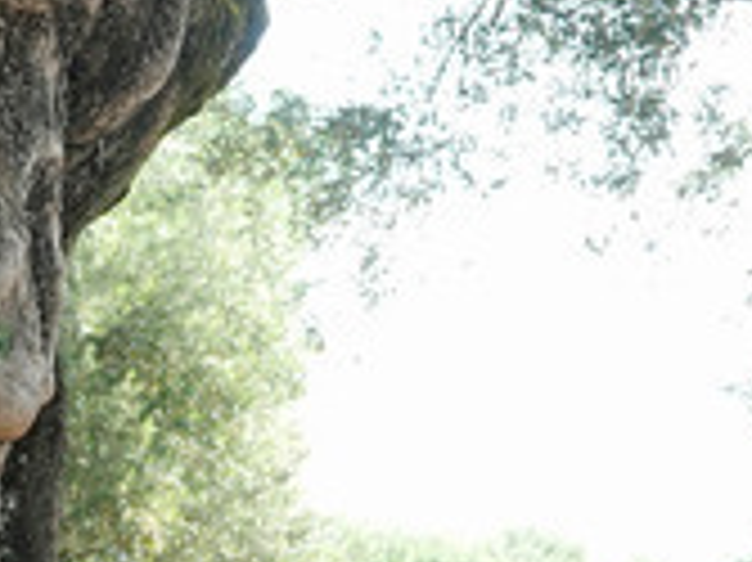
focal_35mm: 189
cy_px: 722
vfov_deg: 7.8
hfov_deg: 10.5
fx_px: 4103
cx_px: 203
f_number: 2.8
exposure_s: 1/60
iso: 100
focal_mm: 11.77
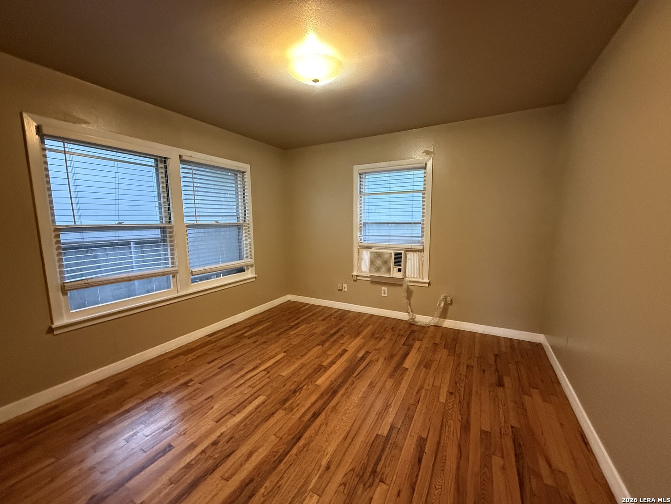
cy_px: 252
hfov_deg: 102.1
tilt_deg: -6.0
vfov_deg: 85.7
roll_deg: +0.3
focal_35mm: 14
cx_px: 336
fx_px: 271
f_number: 2.2
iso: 1000
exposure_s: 1/60
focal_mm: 2.22
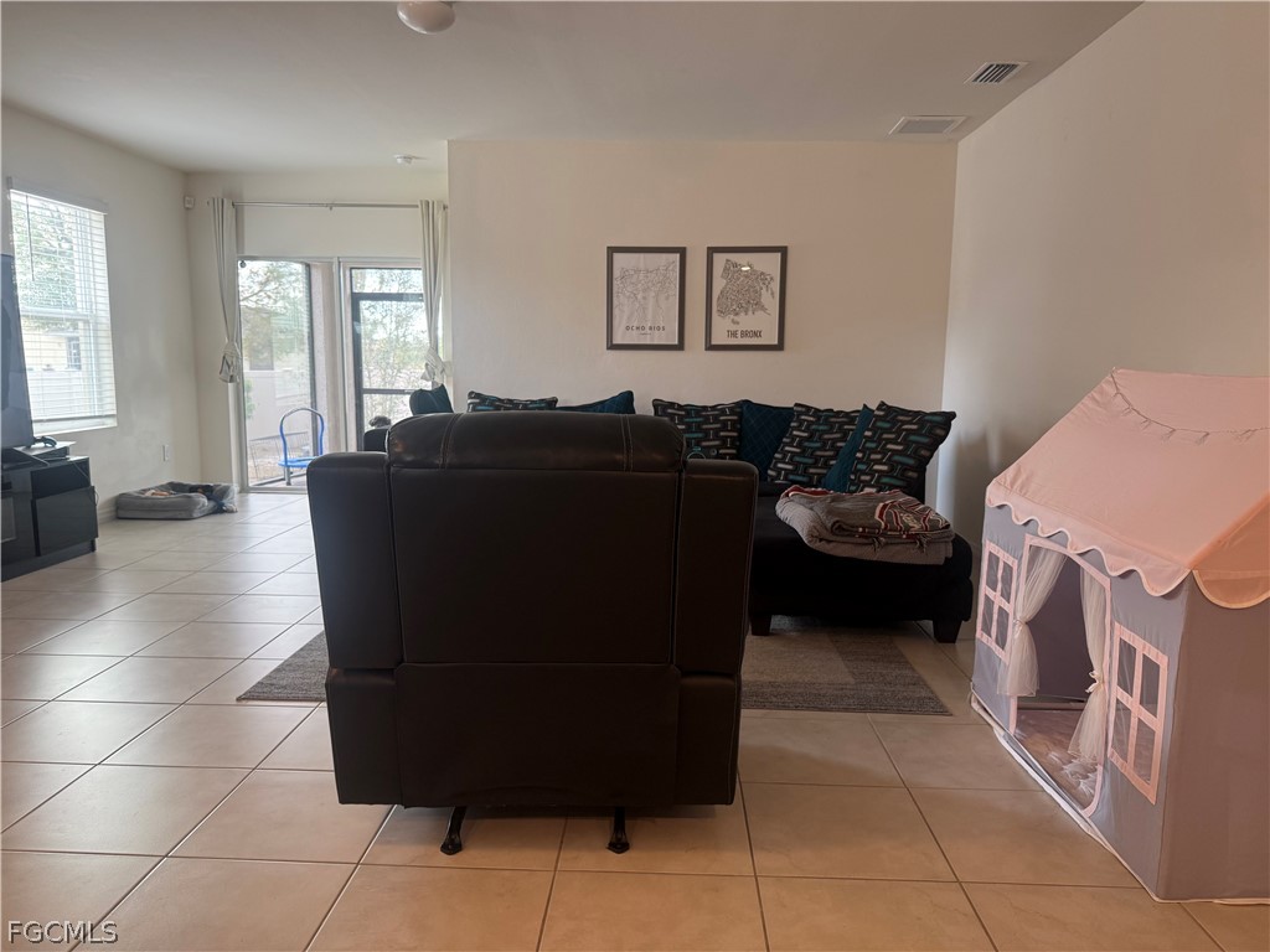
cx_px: 635
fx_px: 881
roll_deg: -0.8
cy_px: 476
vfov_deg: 56.8
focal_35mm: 24
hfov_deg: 71.6
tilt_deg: -6.7
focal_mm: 6.76
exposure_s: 1/60
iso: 125
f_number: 1.78
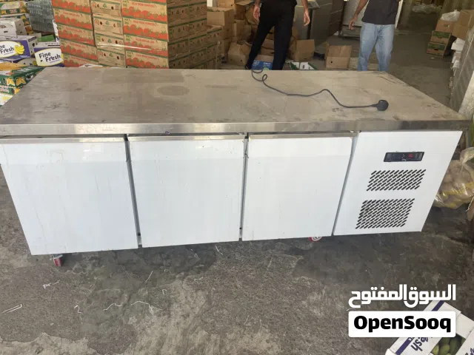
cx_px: 237
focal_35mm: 26
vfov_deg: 53.1
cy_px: 178
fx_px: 356
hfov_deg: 67.3
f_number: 1.6
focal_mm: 4.2
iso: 32
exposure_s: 1/116
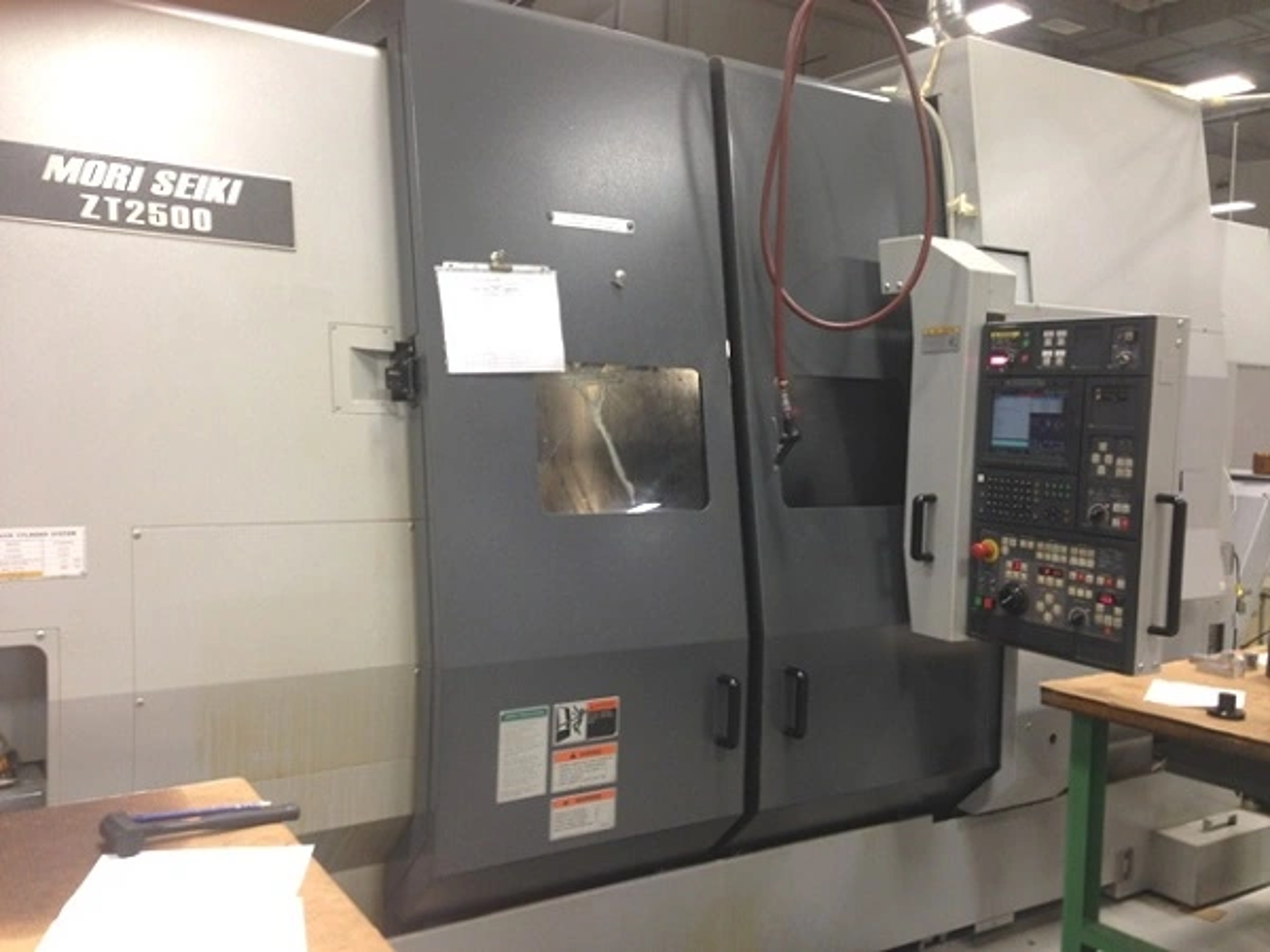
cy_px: 476
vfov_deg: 42.9
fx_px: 1211
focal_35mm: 33
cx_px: 635
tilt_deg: -1.9
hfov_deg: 55.4
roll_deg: -0.6
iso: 80
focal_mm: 4.12
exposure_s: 1/20
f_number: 2.4
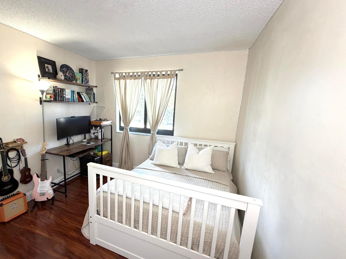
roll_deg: -1.5
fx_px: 170
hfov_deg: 90.2
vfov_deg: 74.6
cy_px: 138
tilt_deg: -11.4
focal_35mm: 17
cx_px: 144
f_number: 2.2
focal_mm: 2.22
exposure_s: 1/121
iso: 320
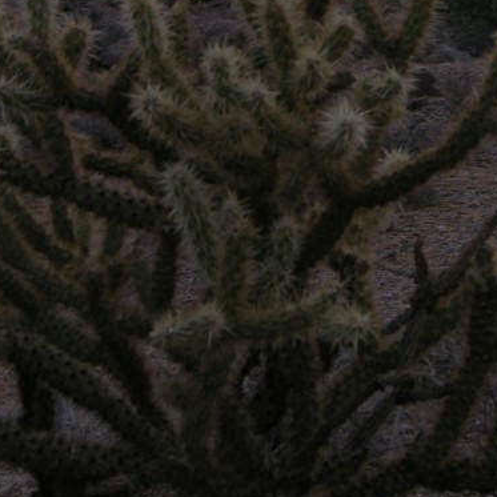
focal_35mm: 199
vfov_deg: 8.8
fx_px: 3232
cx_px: 376
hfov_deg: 8.8
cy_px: 45
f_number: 3.9
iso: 50
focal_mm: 21
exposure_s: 1/104
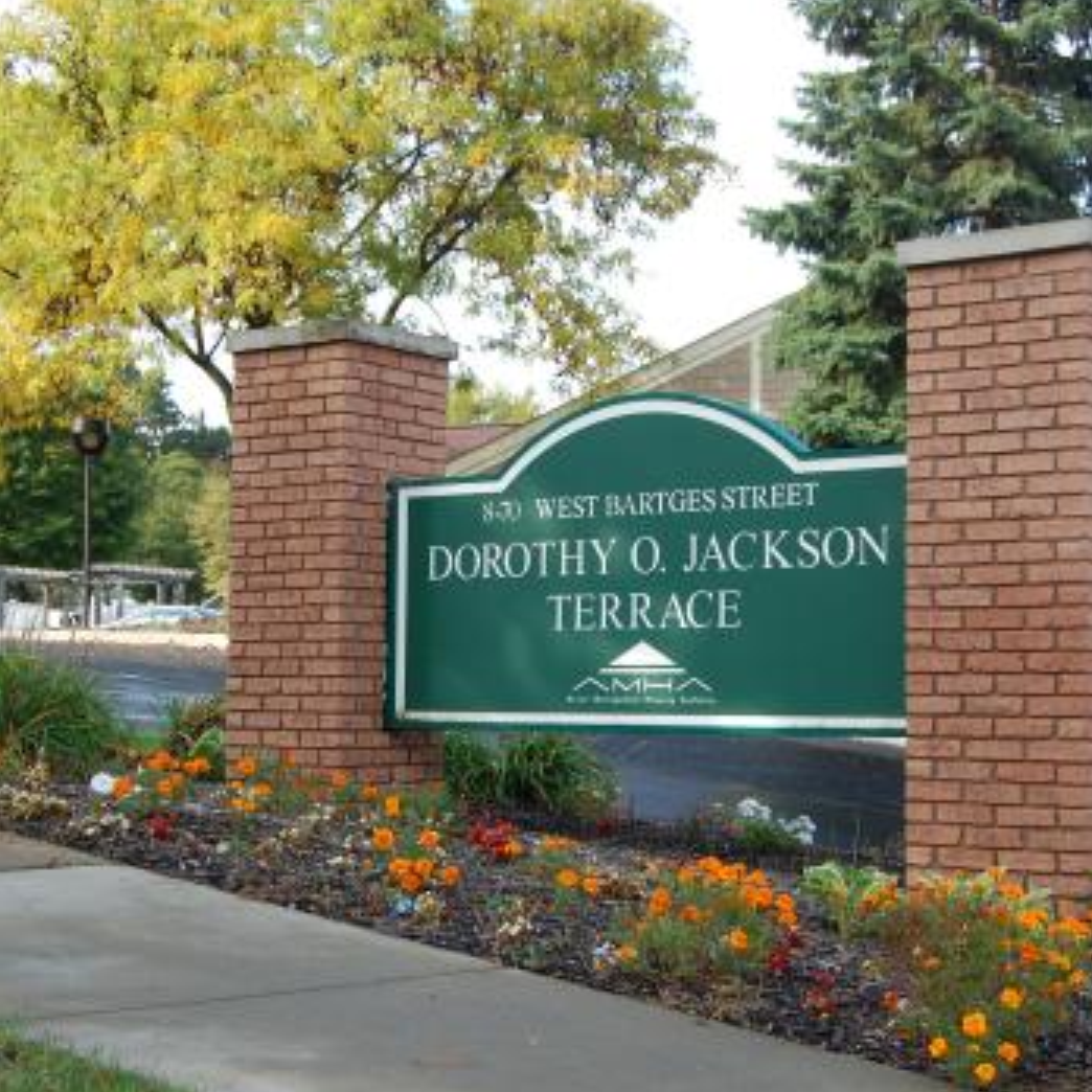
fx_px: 2034
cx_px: 634
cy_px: 590
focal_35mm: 57
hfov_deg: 30.0
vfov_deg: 30.0
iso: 200
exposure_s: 1/160
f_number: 6.3
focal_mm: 26
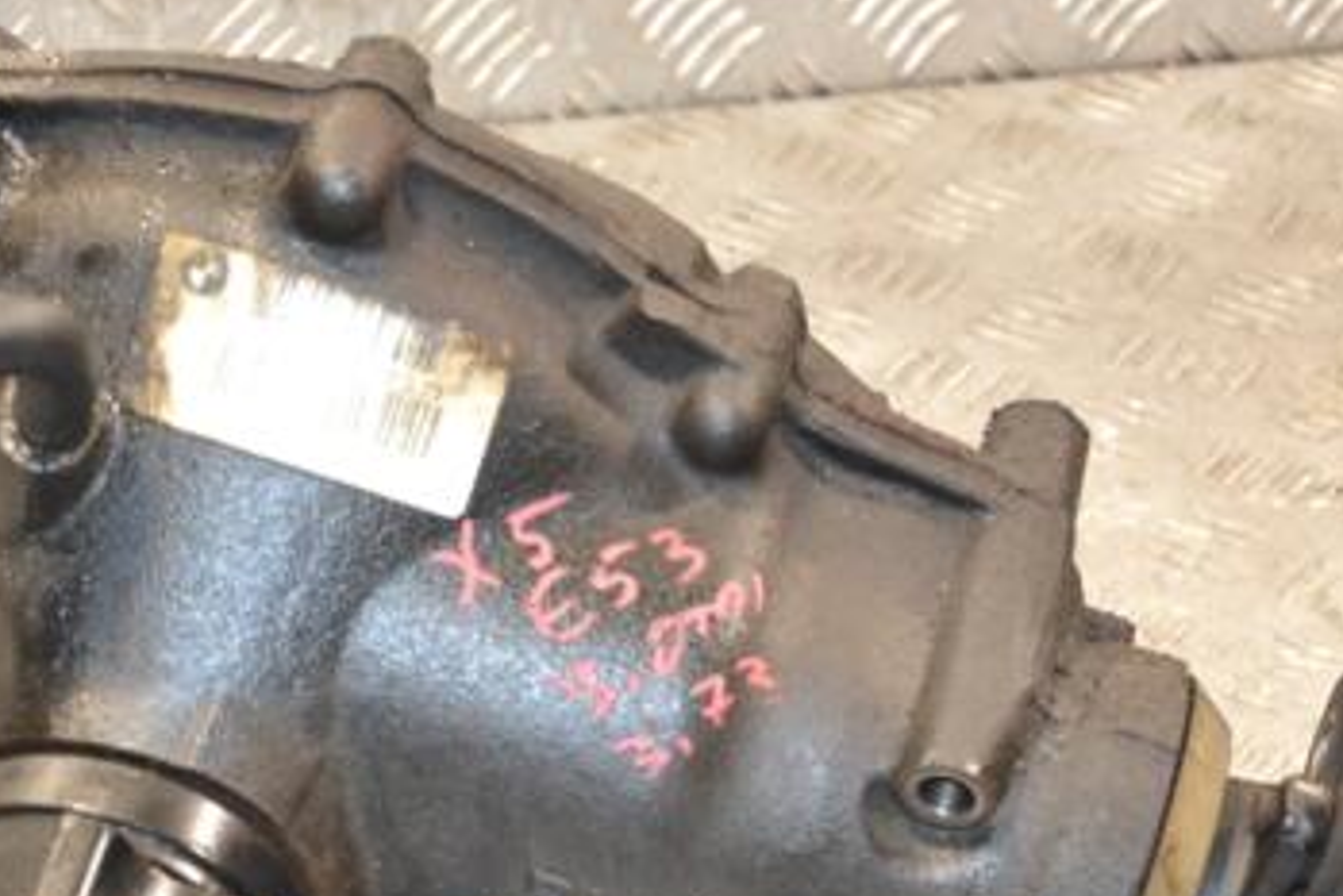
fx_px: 4814
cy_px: 734
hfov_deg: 15.9
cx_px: 489
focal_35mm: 129
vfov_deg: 10.6
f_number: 5
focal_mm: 50
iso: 800
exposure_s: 1/80
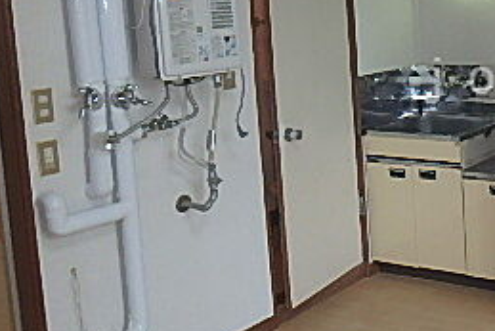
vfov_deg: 24.8
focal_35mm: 54
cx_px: 556
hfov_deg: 32.1
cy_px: 80
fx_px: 743
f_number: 3.5
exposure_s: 1/60
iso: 160
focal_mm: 3.7
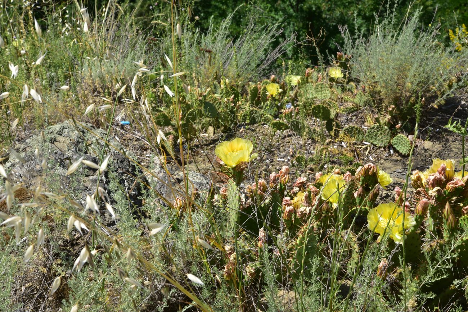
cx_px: 234
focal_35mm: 50
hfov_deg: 39.6
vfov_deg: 27.0
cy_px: 156
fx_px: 650
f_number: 22
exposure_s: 1/125
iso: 400
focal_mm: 50
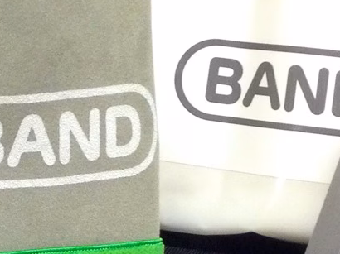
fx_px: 1620
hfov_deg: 11.9
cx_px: 7
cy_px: 170
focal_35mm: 165
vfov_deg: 9.0
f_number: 2.4
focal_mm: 4.12
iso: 200
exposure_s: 1/20
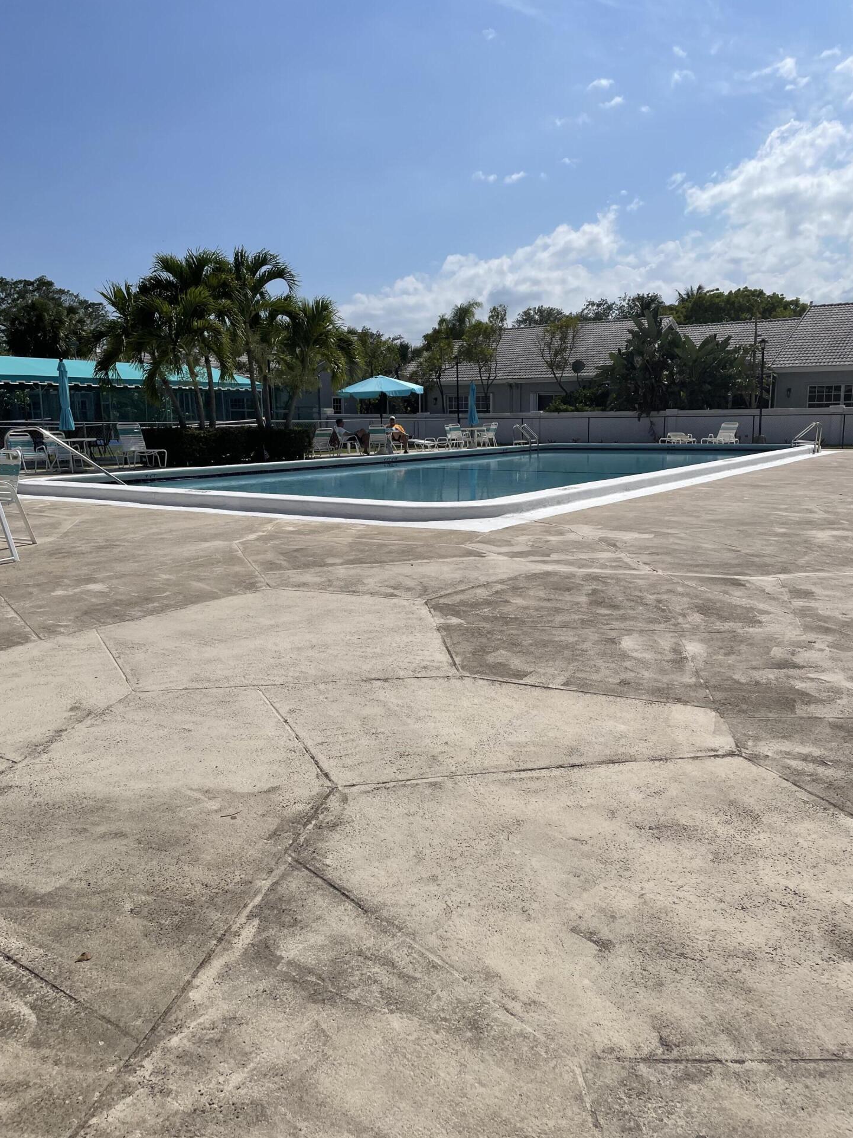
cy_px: 588
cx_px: 439
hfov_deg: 51.3
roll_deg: +1.4
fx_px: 887
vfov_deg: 65.3
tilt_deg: -8.4
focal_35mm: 27
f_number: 1.6
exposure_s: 1/11905
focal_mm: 4.2
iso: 32
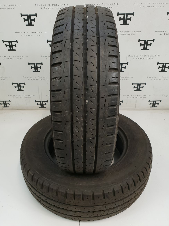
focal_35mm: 26
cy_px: 113
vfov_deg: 67.3
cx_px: 84
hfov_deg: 53.1
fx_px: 169
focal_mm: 4.3
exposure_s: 1/50
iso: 125
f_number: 2.4
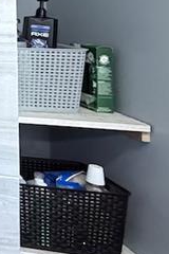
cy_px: -12
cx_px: -302
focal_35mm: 62
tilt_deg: +1.4
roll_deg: +0.1
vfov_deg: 29.7
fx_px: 437
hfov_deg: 12.5
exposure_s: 1/60
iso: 800
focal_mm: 2.22
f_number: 2.2
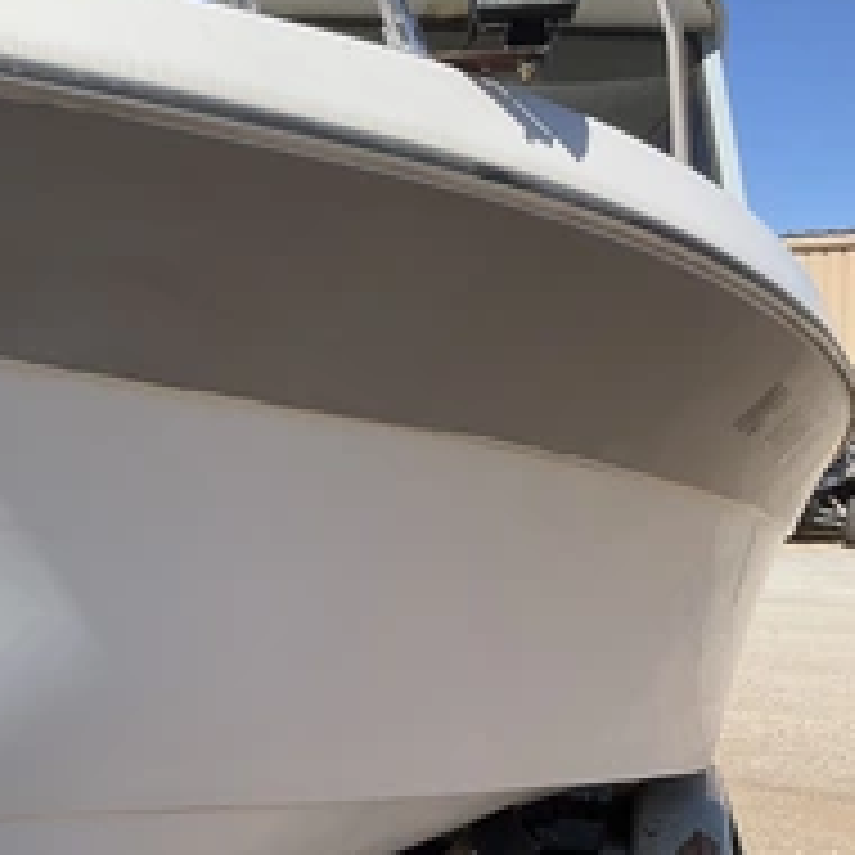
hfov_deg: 29.2
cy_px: 500
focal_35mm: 54
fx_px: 1509
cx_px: -36
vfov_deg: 31.6
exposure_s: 1/1786
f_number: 1.8
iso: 25
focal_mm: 3
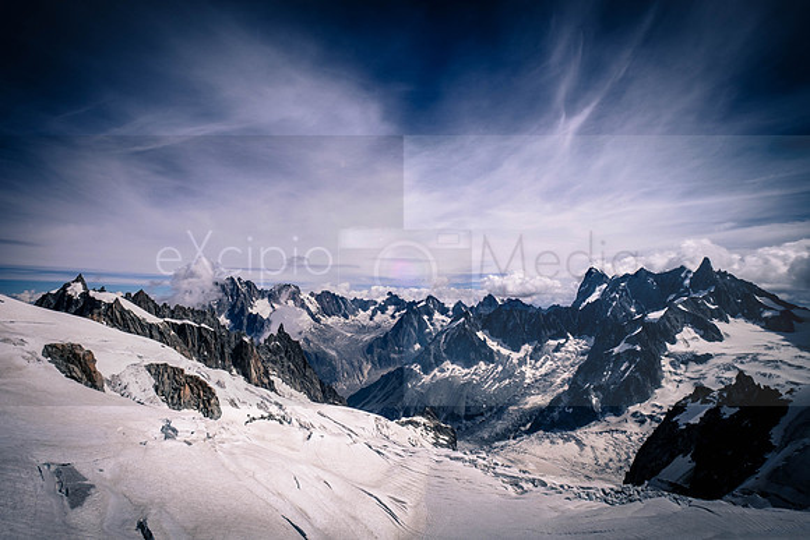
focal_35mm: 15
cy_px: 270
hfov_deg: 100.4
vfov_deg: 77.4
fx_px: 338
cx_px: 405
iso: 200
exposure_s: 1/640
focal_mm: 10
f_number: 11
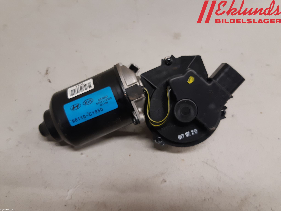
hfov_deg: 67.3
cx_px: 140
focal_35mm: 26
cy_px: 106
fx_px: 211
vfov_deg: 53.1
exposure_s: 1/50
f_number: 1.7
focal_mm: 3.93
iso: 160
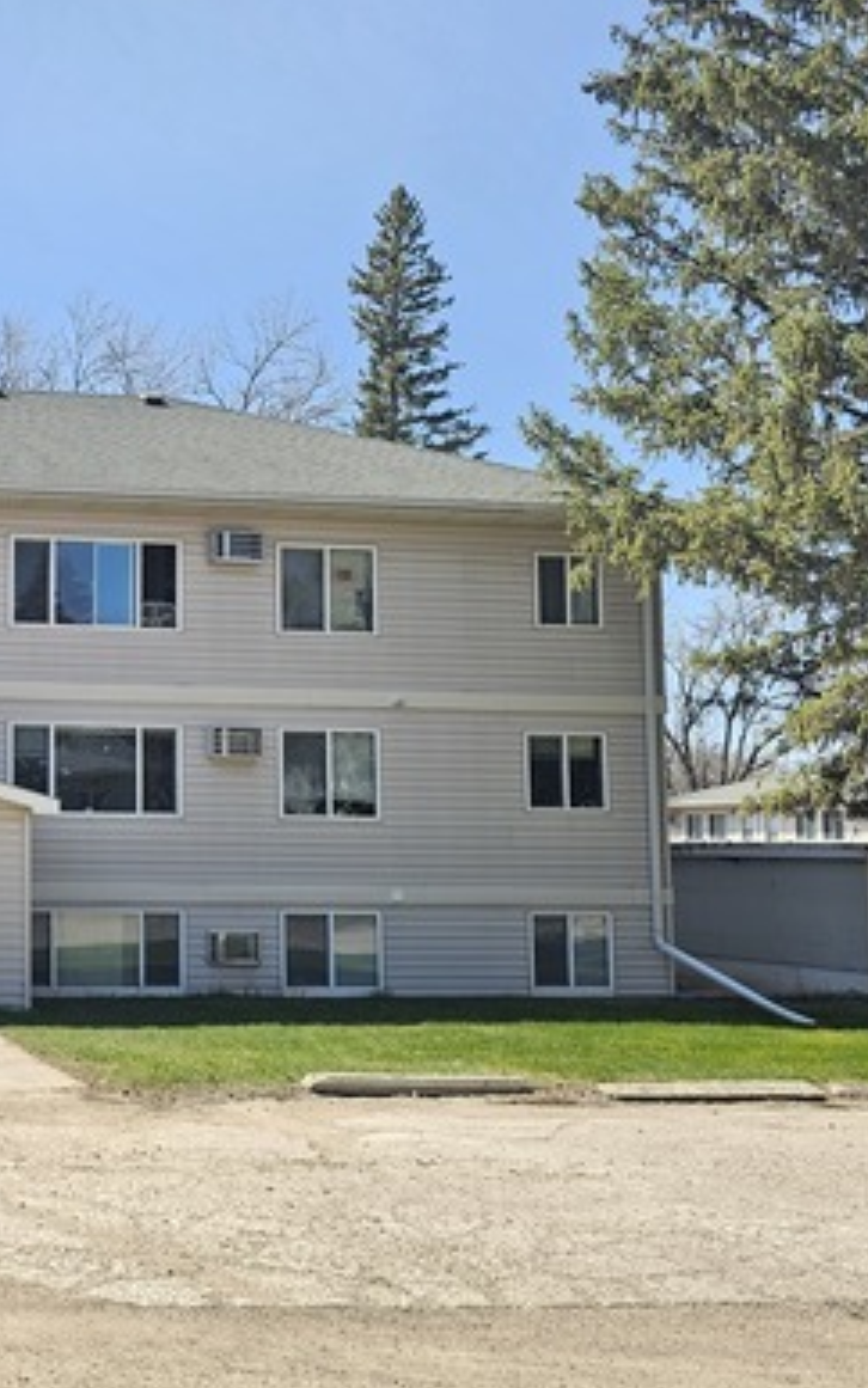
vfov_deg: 47.2
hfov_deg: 27.8
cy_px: 703
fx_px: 1589
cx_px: -99
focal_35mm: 42
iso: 10
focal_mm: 6.3
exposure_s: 1/290
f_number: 1.7
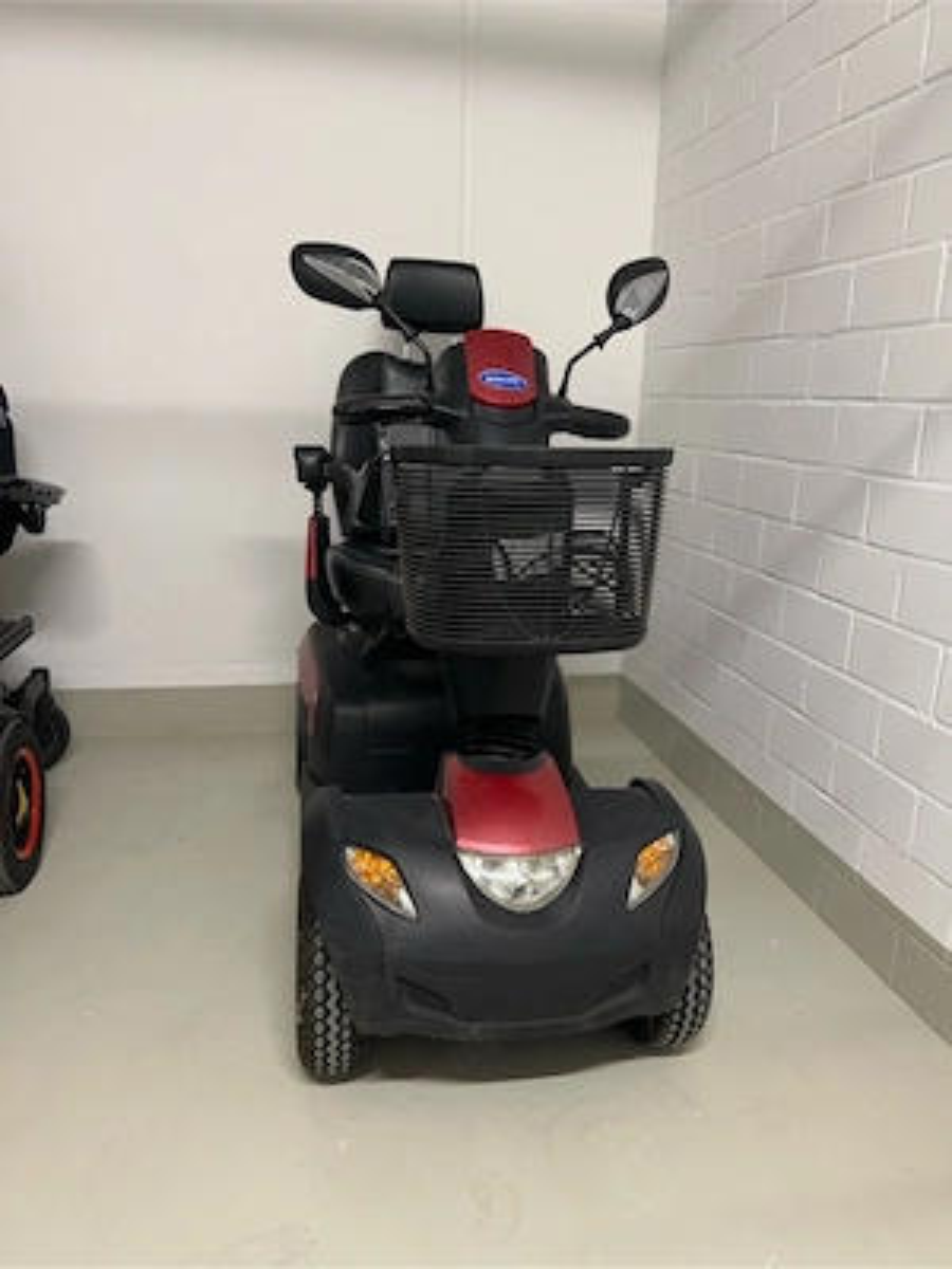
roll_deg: -1.8
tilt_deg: -13.7
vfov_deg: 67.3
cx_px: 476
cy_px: 634
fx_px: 953
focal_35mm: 26
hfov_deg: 53.1
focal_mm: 5.7
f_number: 1.5
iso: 320
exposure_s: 1/60
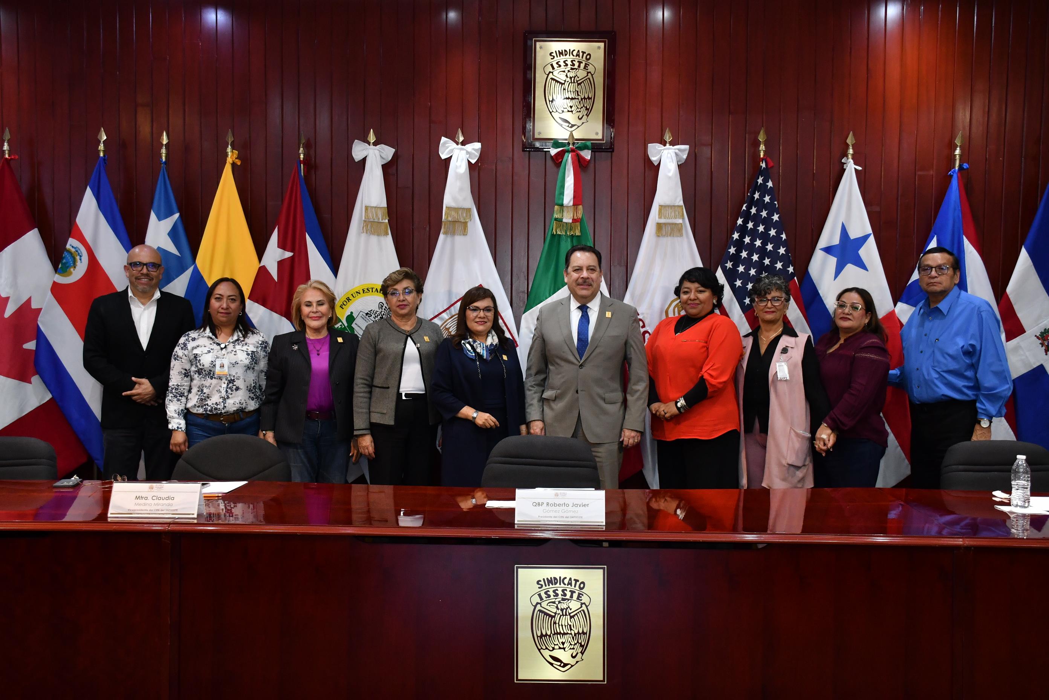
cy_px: 350
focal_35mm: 39
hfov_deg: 49.6
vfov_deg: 34.2
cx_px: 524
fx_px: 1136
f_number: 5.6
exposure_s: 1/100
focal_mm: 26
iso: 1250
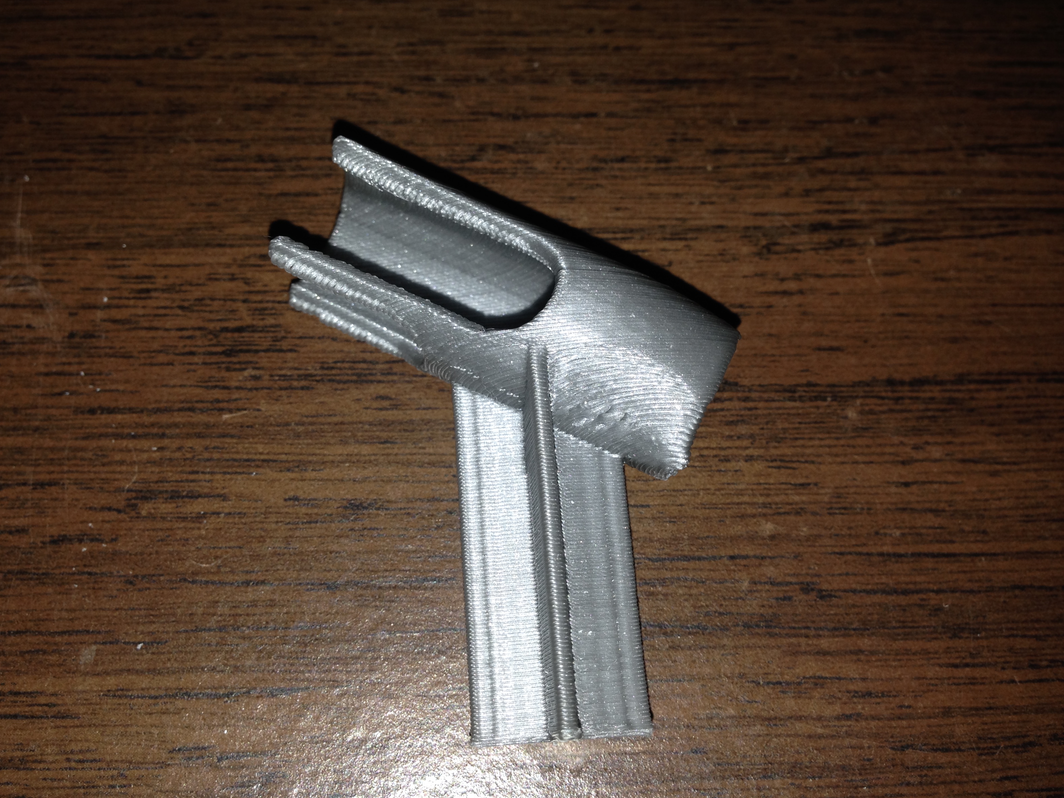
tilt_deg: -69.3
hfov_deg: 53.9
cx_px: 517
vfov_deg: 41.8
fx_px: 1045
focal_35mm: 34
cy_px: 389
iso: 50
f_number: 2.4
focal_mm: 4.12
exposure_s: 1/128
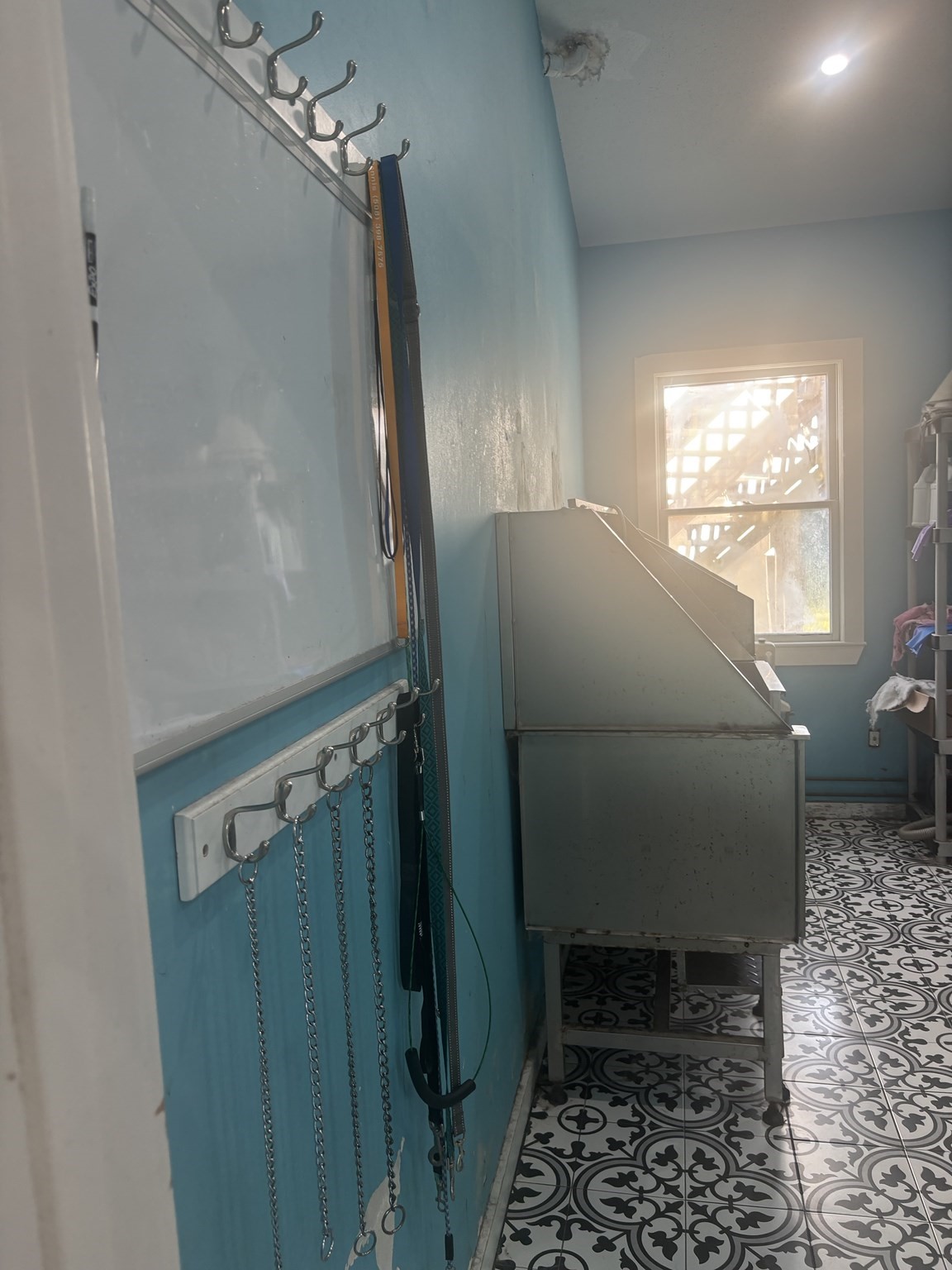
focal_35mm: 26
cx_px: 476
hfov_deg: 53.1
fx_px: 953
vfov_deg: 67.3
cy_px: 635
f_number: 1.6
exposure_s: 1/60
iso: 80
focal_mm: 5.96
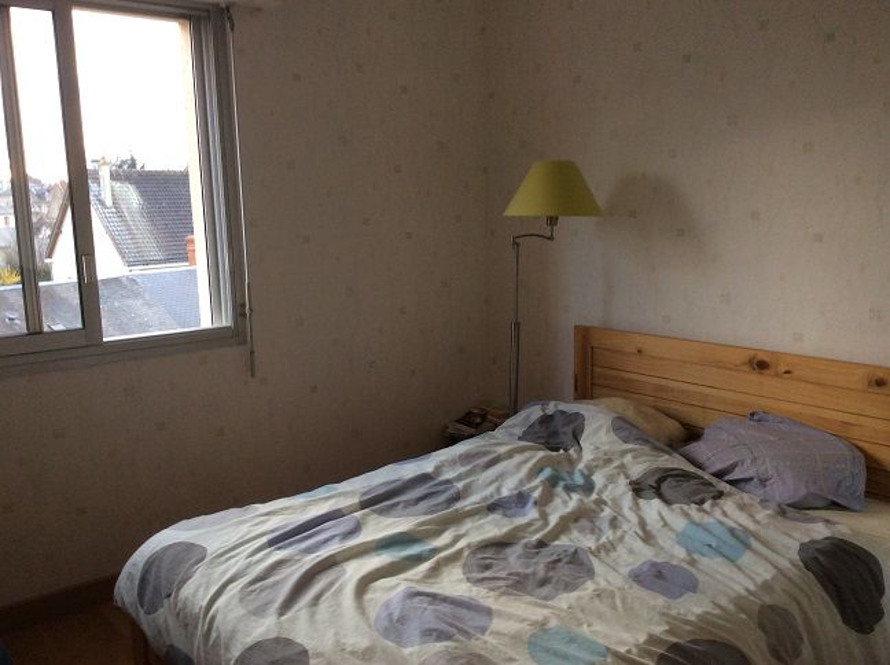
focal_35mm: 32
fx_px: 822
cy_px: 332
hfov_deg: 56.9
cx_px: 445
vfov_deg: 44.1
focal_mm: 3.3
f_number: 2.4
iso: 50
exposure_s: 1/24
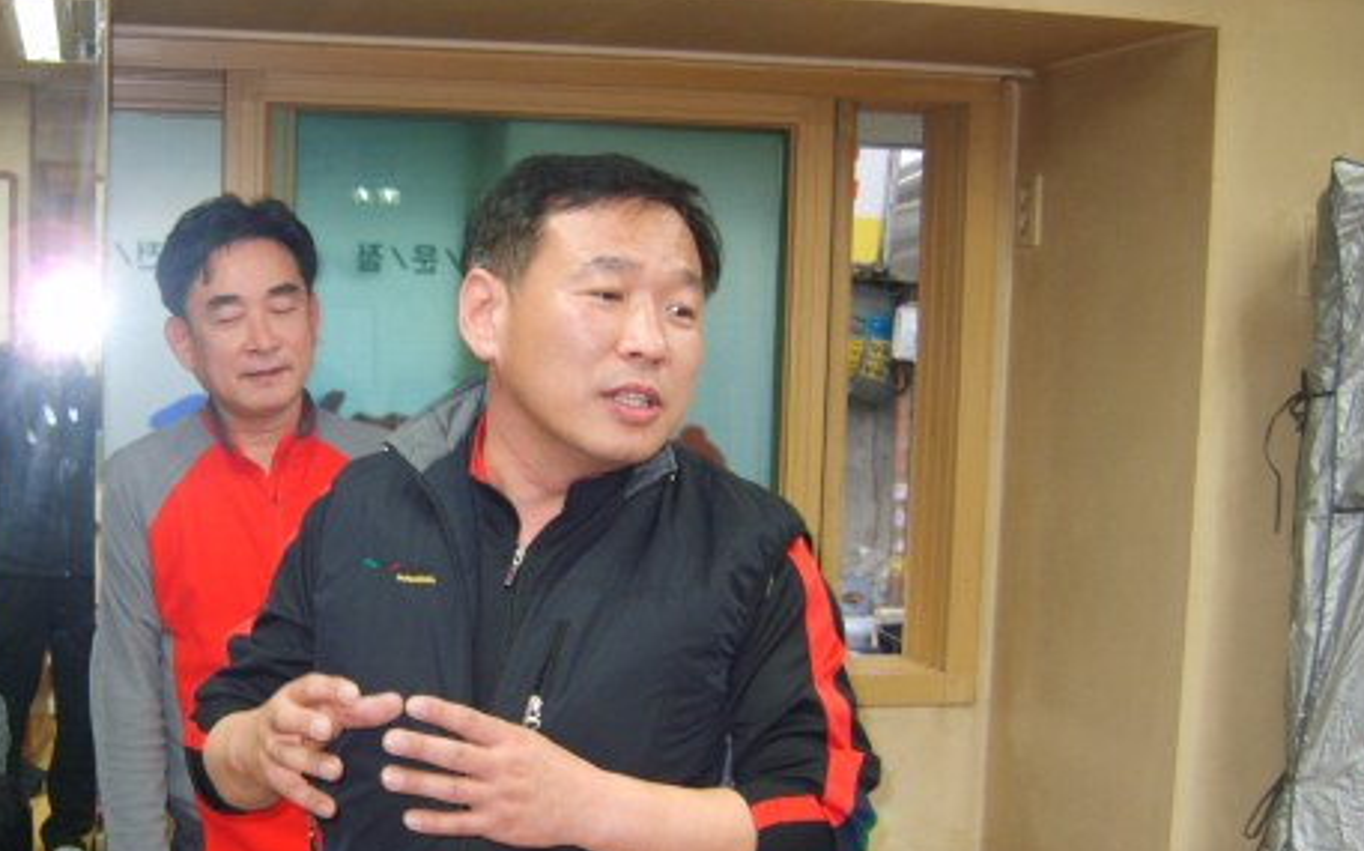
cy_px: 579
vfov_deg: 24.7
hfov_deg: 38.4
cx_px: 448
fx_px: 1932
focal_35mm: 52
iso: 100
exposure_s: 1/30
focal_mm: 7.4
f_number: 2.8
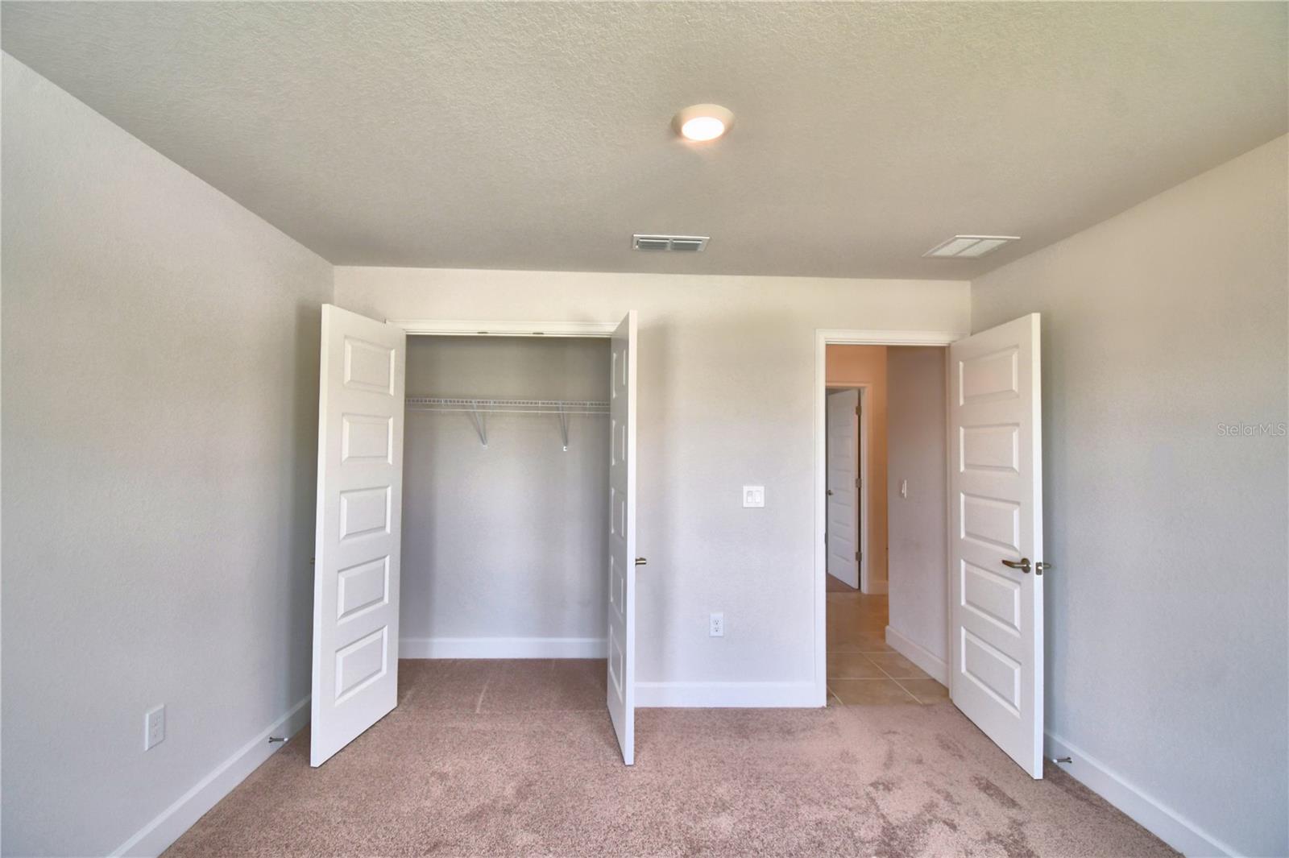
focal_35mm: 15
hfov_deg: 100.4
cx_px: 644
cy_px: 429
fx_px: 537
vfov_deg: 77.3
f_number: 4.5
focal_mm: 10
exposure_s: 1/125
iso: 250
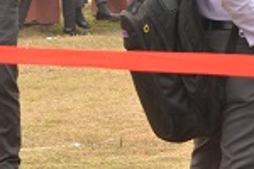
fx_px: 2850
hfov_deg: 5.1
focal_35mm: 404
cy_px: -46
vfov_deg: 3.4
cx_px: 317
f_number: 9
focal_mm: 45
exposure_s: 1/100
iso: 160
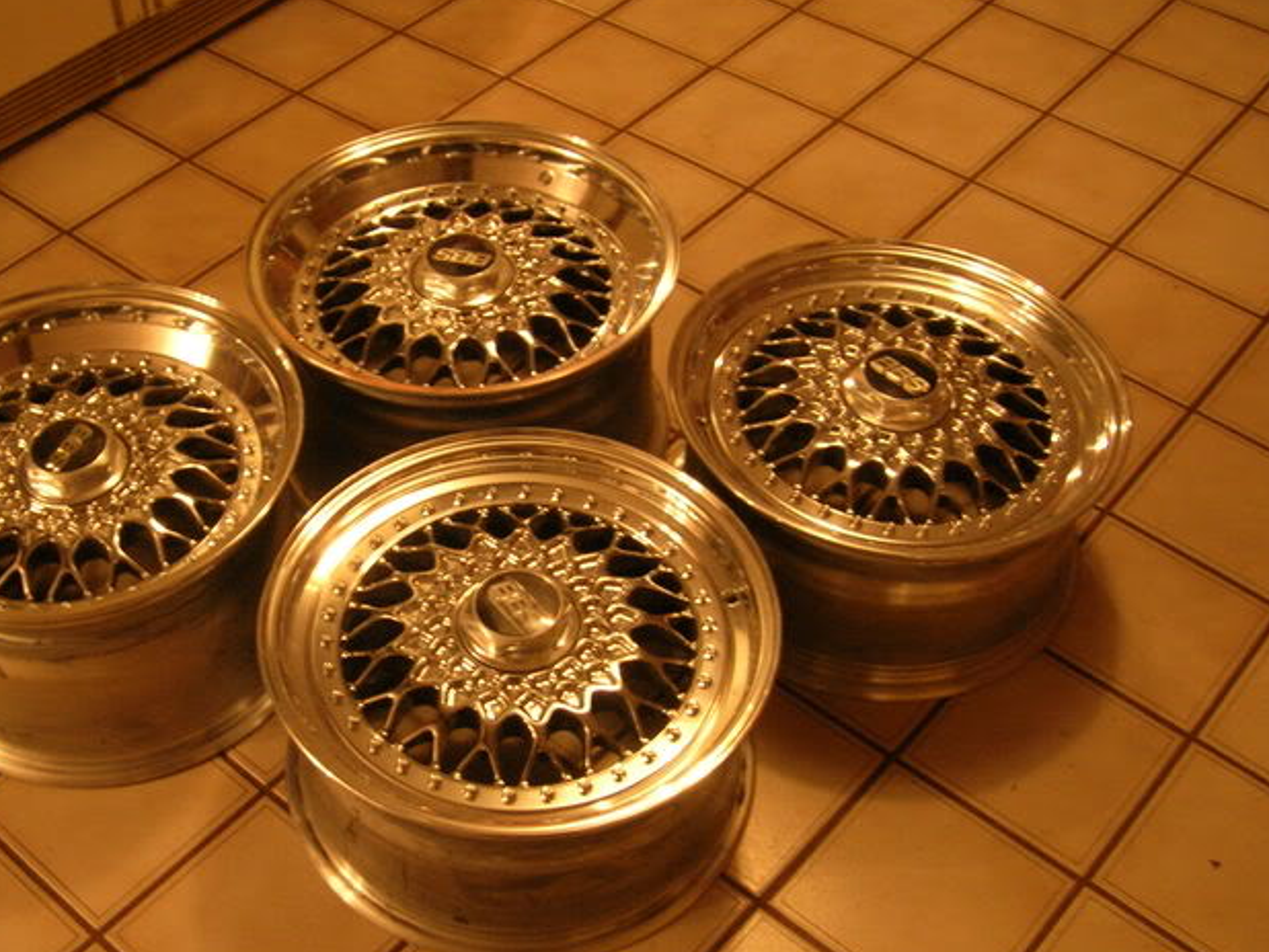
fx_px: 1614
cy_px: 540
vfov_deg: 32.9
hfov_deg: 42.6
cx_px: 468
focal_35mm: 44
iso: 121
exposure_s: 1/2.9
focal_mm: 5.7
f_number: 2.9
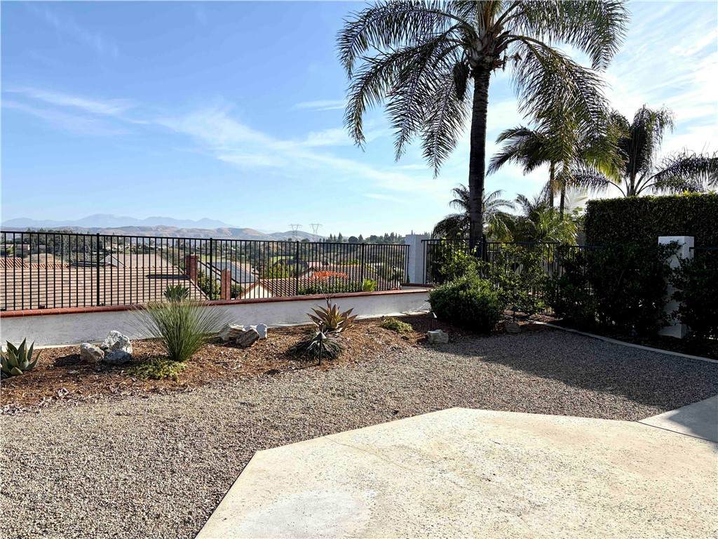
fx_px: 539
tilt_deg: -1.9
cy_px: 270
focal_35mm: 26
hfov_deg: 67.3
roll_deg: -0.9
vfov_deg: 53.1
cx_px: 359
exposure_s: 1/5348
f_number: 1.6
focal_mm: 5.96
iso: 50
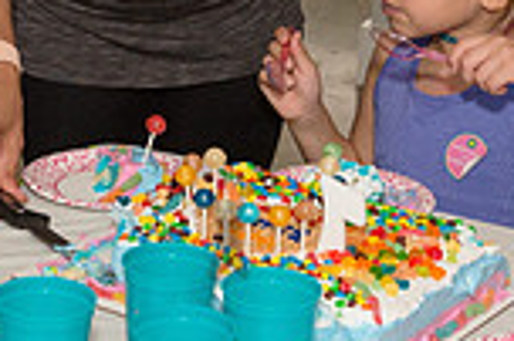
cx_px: 227
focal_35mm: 145
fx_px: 2068
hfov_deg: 14.2
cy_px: -106
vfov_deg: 9.3
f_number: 4.5
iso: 1600
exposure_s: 1/640
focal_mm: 38
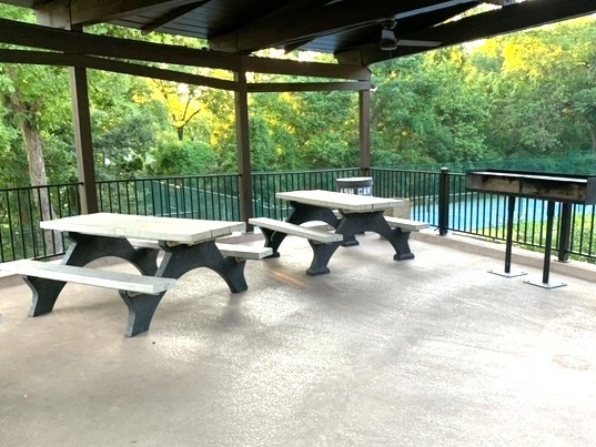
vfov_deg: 45.4
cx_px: 339
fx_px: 534
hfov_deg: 58.1
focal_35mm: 31
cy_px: 233
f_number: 1.8
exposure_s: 1/121
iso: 100
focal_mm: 4.25
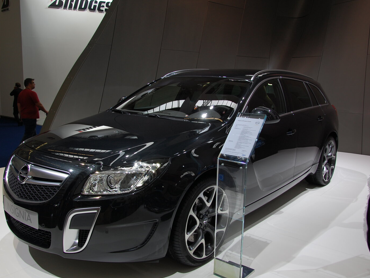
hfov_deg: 59.9
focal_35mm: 30
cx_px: 172
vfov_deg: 46.8
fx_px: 321
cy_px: 140
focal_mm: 18
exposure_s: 1/100
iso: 200
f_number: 5
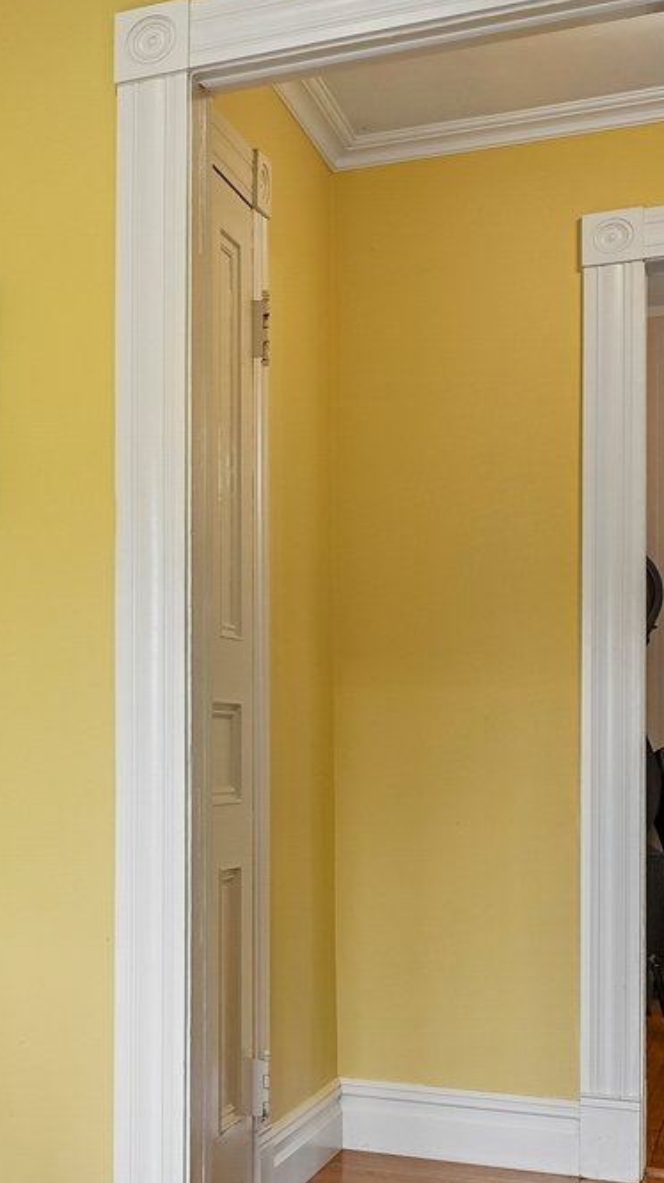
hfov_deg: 15.3
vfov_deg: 35.1
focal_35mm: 59
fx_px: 1848
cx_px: -751
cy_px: 795
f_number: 5.6
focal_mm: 18.3
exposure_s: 1/20
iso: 400
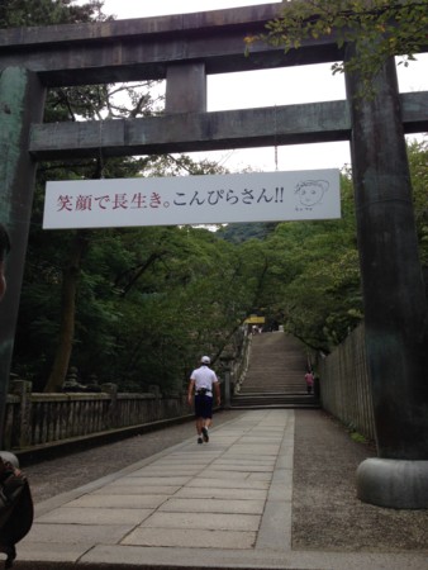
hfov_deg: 43.0
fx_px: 544
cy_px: 285
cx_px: 214
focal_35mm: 33
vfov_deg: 55.3
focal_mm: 4.12
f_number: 2.4
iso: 50
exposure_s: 1/313
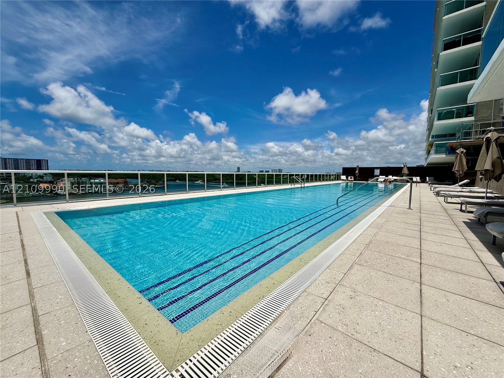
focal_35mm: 14
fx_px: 204
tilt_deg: -3.9
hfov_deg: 102.1
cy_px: 189
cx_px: 252
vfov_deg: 85.7
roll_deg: -1.3
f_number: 2.2
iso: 40
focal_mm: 2.22
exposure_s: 1/6173
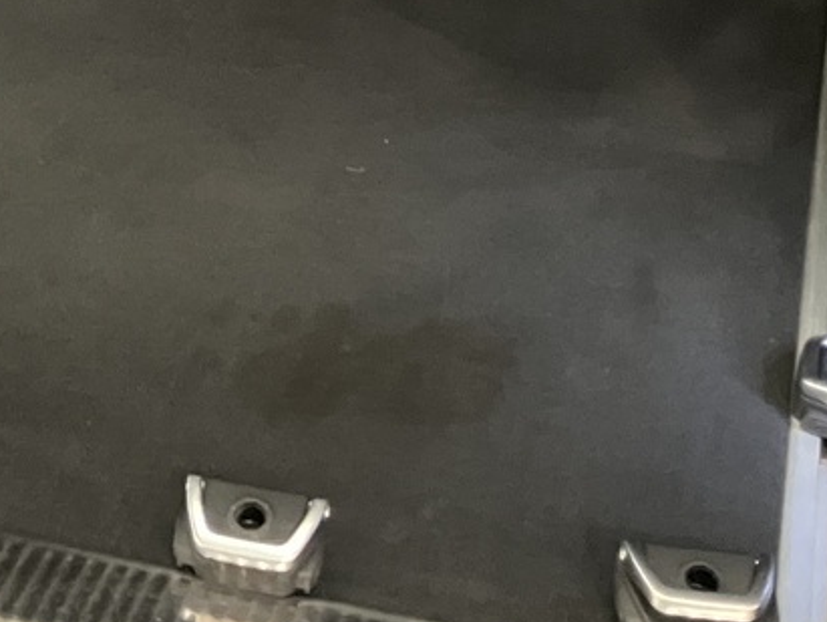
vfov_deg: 14.4
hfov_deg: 19.4
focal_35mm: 98
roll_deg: -2.4
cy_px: -229
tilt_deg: -17.2
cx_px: 4
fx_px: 2343
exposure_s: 1/20
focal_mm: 3.99
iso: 640
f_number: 1.8
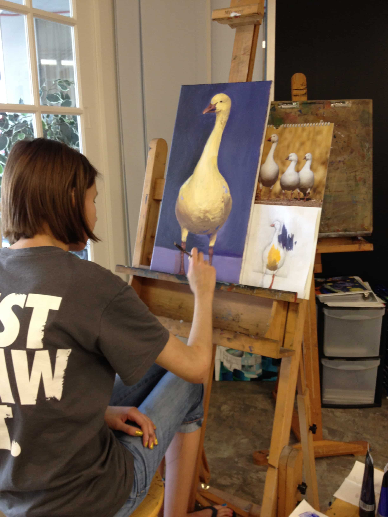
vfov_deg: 52.6
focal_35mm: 35
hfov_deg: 40.7
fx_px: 523
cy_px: 258
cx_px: 194
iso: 100
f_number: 2.4
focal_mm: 4.28
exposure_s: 1/20
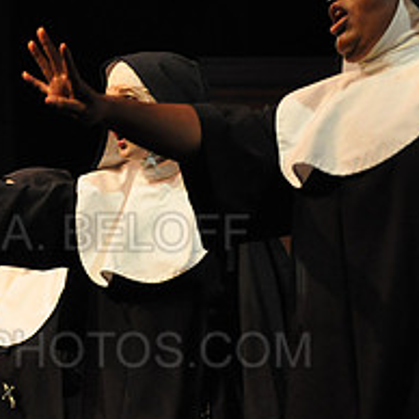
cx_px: 24
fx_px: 2082
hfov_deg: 11.4
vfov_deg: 11.5
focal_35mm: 152
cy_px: 312
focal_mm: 40
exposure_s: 1/500
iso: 1600
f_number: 3.2
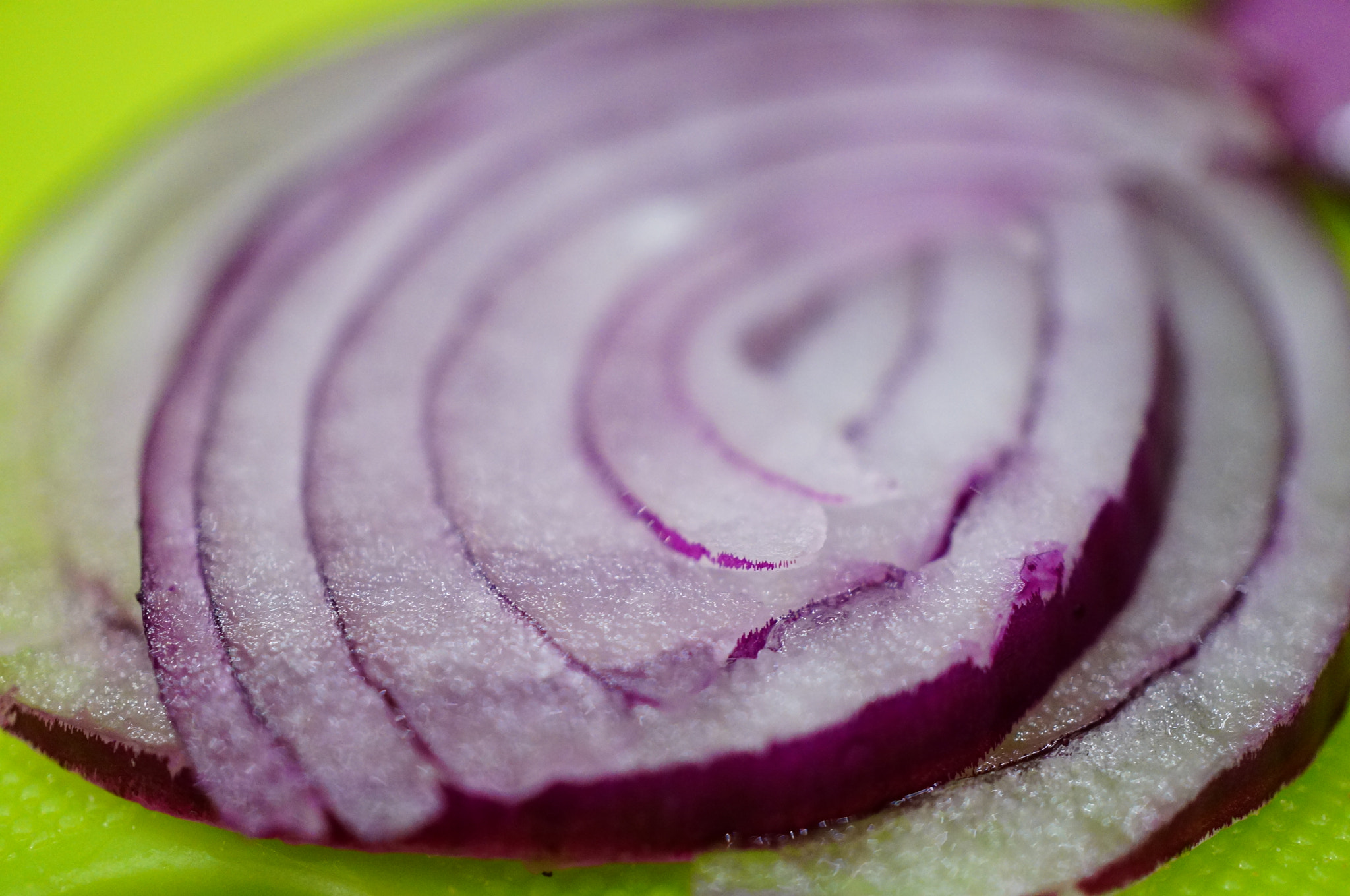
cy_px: 448
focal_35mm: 45
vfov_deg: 29.8
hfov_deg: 43.7
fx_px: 1685
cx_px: 675
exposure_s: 1/60
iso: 1600
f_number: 3.5
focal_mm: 30
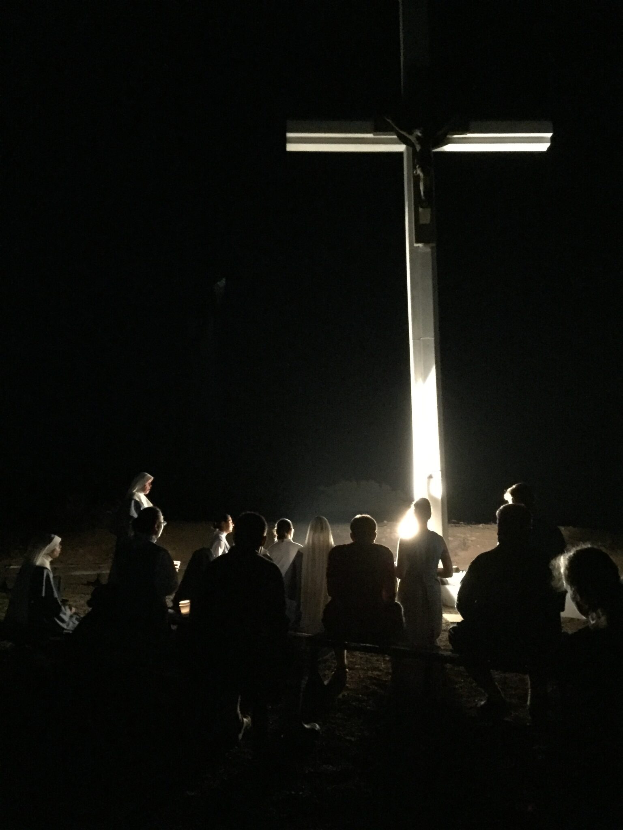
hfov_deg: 48.2
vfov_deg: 61.7
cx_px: 312
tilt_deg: +10.5
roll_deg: +0.1
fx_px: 696
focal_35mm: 29
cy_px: 415
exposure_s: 1/15
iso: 2000
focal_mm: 4.15
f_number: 2.2
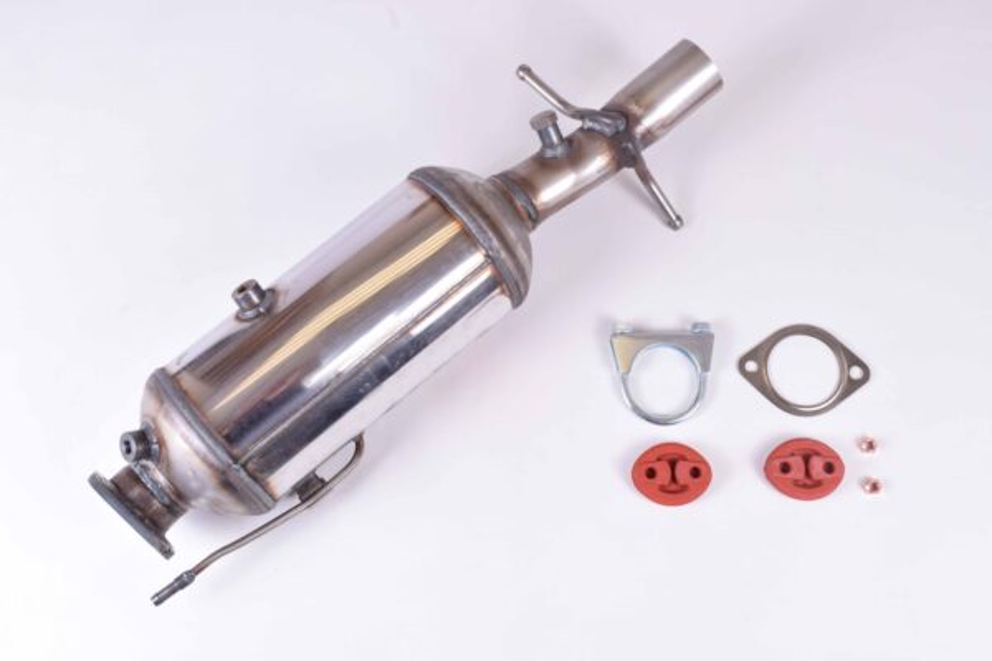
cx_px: 496
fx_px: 1157
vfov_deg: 31.9
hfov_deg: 46.4
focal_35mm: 42
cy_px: 330
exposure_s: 1/60
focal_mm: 28
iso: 400
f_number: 16
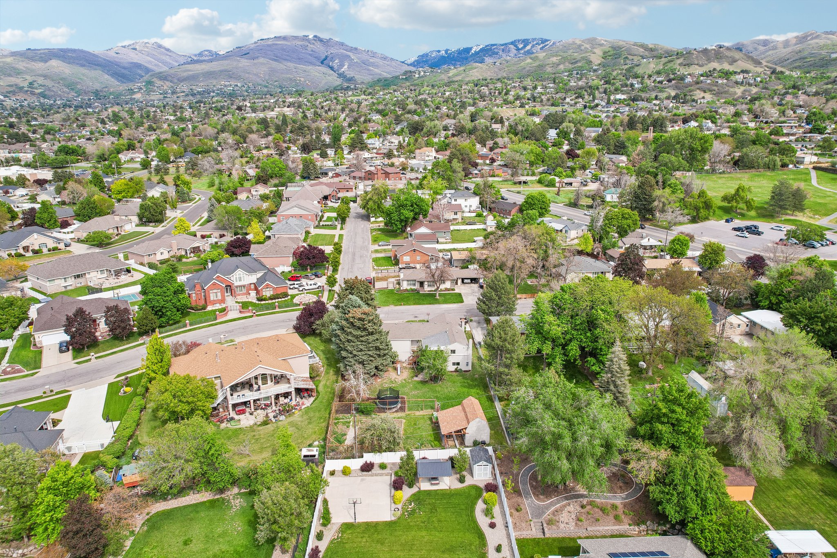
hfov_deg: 78.6
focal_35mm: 22
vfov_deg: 57.2
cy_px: 279
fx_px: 511
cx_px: 418
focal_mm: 8.4
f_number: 2.8
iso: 120
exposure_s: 1/50
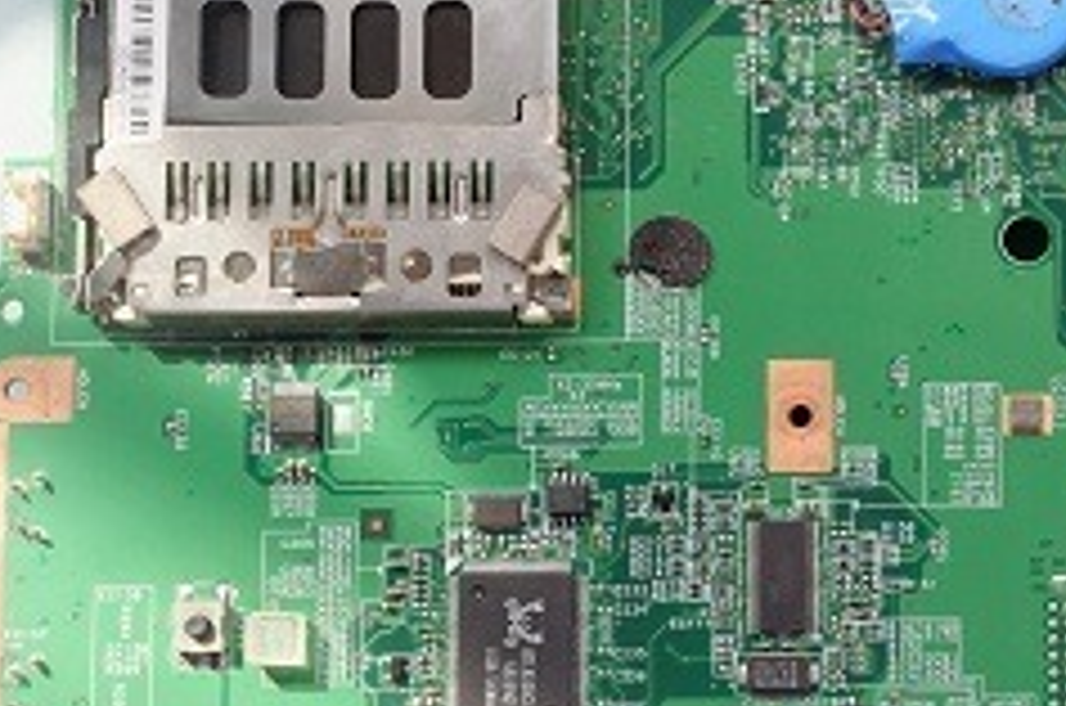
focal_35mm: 95
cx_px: 1165
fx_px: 2807
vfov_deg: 14.2
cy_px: 612
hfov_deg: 20.5
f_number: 8
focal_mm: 20
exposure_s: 1/13
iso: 100
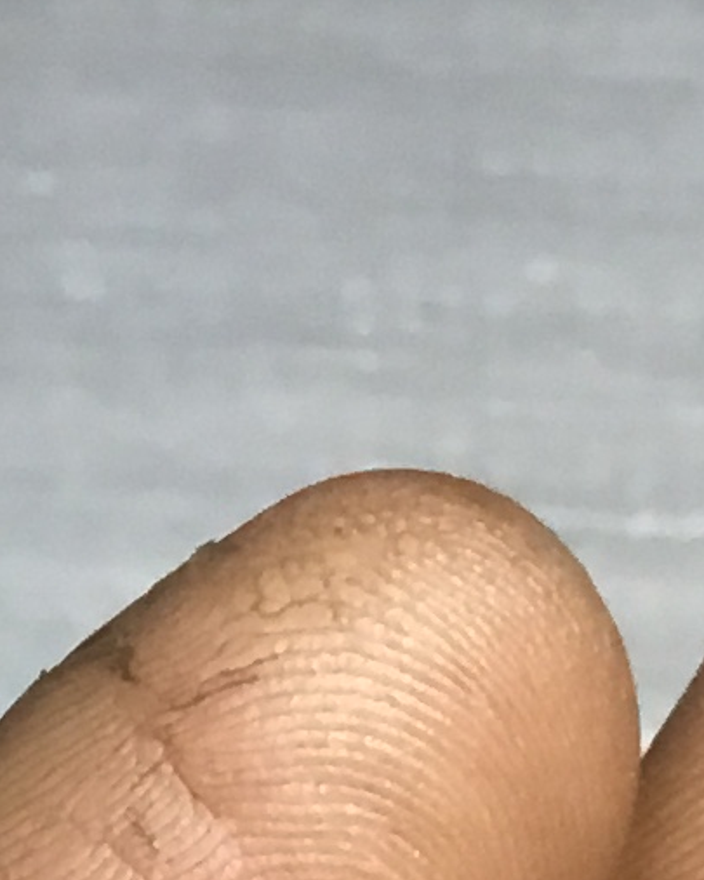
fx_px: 5077
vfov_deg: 9.0
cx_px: 443
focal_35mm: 195
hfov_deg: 7.9
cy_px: 2099
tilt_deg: -69.0
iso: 80
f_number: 2.4
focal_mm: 3.3
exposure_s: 1/33
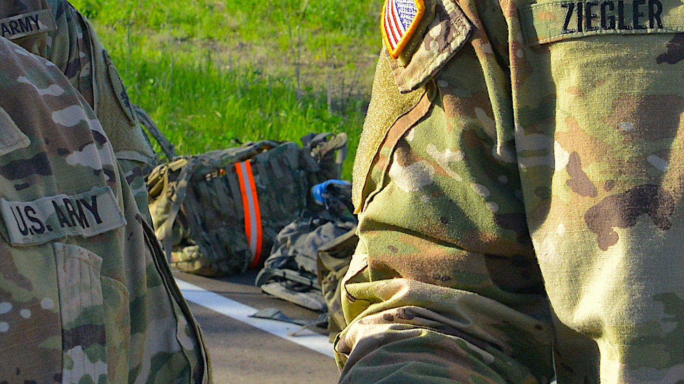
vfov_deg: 9.0
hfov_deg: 16.0
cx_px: 325
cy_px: 117
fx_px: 2430
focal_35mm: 134
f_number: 11
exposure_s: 1/750
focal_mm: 34
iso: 800
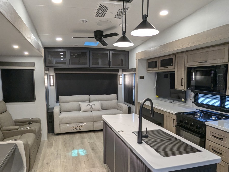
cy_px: 96
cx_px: 112
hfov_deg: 69.3
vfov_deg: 54.8
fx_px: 166
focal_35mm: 25
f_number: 2.2
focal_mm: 2.35
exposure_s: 1/57.6
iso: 190
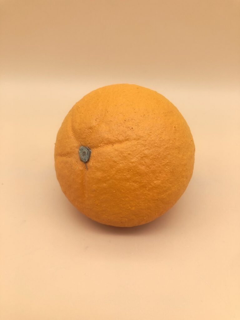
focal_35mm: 28
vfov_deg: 63.4
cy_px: 160
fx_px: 259
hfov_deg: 49.7
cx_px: 120
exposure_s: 1/121
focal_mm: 3.99
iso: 25
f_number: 1.8
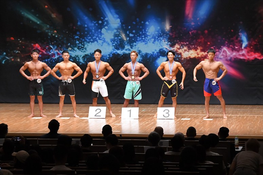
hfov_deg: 16.1
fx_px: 927
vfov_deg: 10.8
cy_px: 88
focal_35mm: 127
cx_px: 132
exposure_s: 1/400
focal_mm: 85
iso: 8000
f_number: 5.6
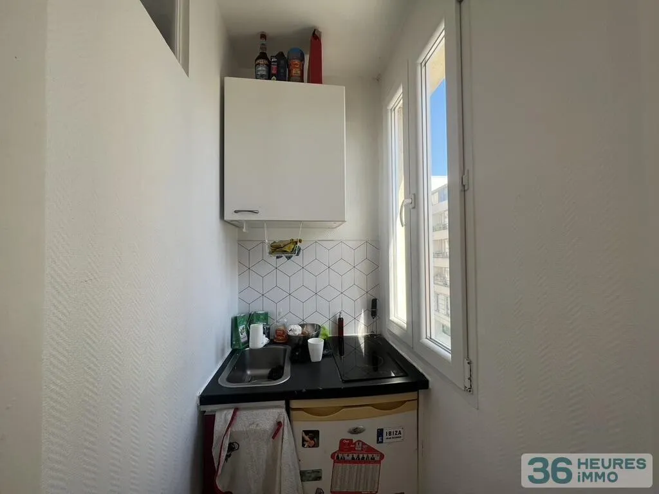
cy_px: 247
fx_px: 247
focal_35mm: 13
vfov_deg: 89.9
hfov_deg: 106.2
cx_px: 330
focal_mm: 1.57
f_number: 1.8
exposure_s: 1/199
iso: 32
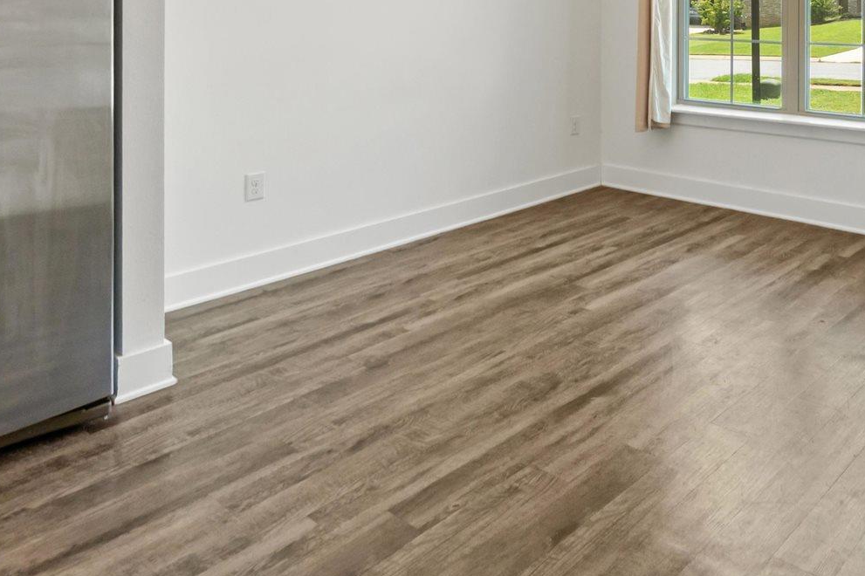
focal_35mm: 31
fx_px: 745
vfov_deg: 38.4
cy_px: 22
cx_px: 759
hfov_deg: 53.7
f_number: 9
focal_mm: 10
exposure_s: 1/50
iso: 320
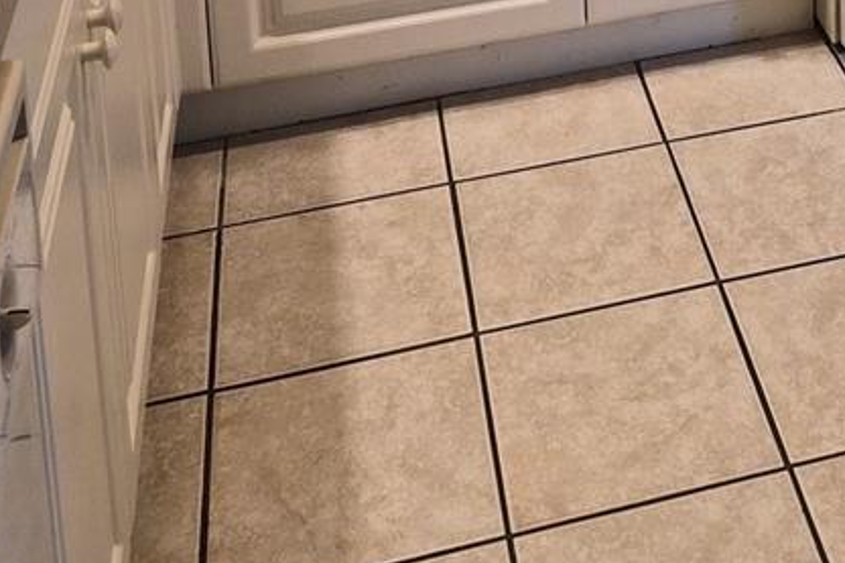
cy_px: -541
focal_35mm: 69
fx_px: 1619
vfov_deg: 15.8
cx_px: 762
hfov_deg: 28.1
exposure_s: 1/120
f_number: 1.8
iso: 320
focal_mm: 5.4
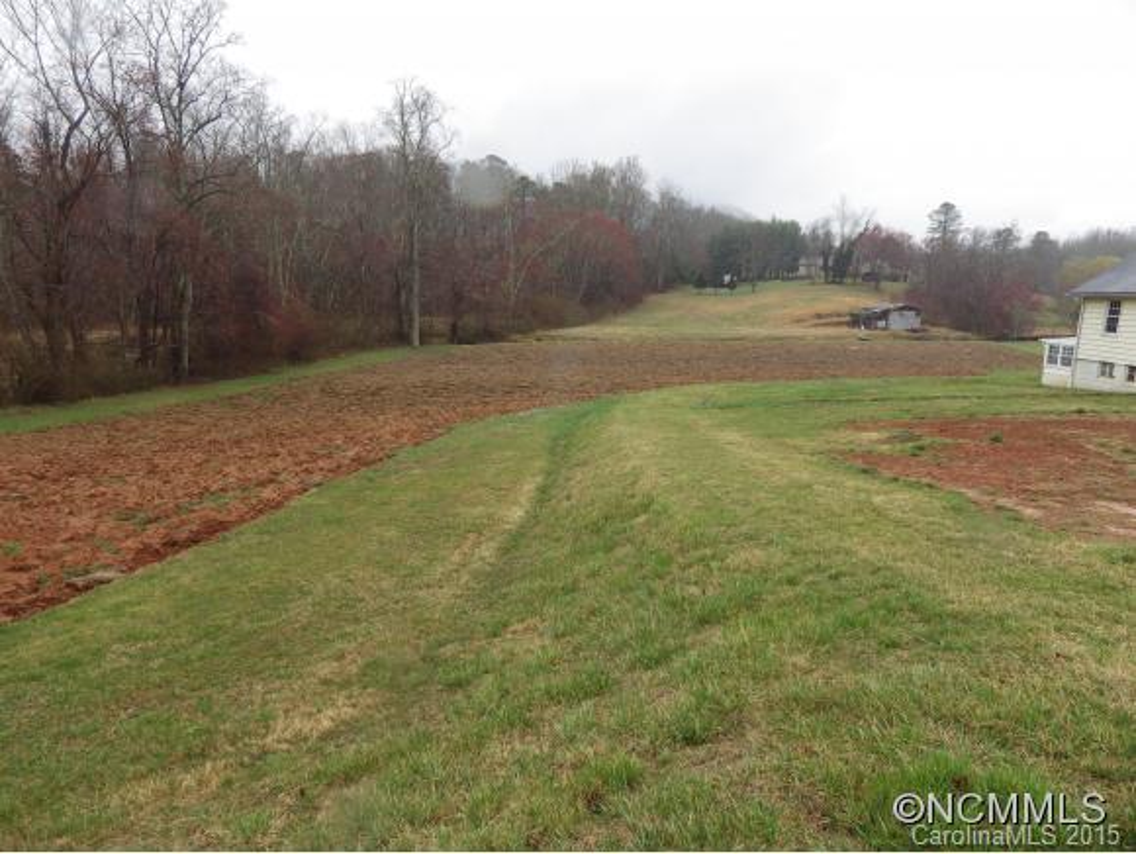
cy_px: 427
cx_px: 568
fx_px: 723
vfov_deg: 61.2
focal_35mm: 22
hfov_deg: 76.3
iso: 100
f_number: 3.1
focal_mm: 4
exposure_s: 1/250
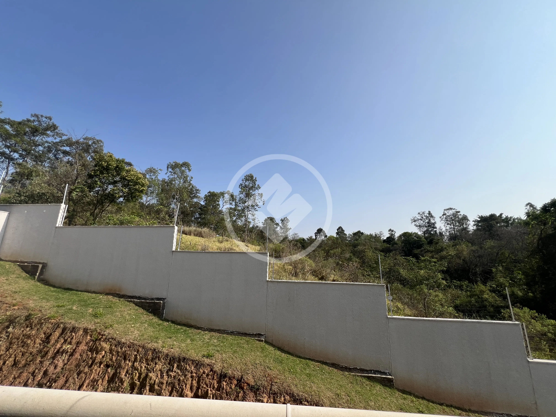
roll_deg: -0.7
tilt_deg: +12.1
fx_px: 209
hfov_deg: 106.2
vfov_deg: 89.9
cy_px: 208
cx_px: 278
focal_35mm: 13
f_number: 1.8
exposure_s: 1/2179
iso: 32
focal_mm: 1.57
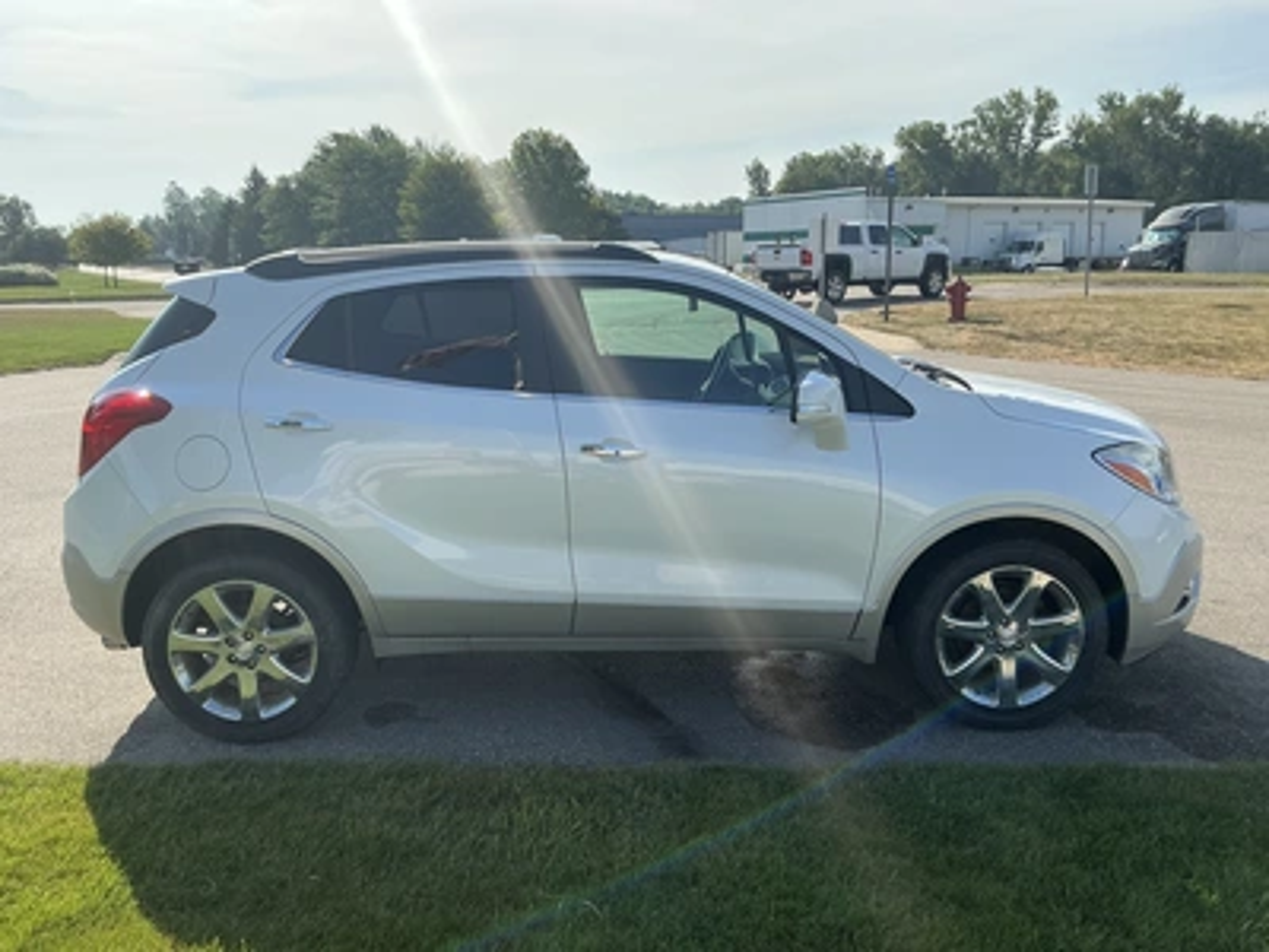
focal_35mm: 28
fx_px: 1026
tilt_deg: -11.3
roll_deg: -0.3
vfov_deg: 49.7
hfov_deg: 63.4
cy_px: 476
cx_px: 634
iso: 25
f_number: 1.8
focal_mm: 3
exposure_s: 1/1534
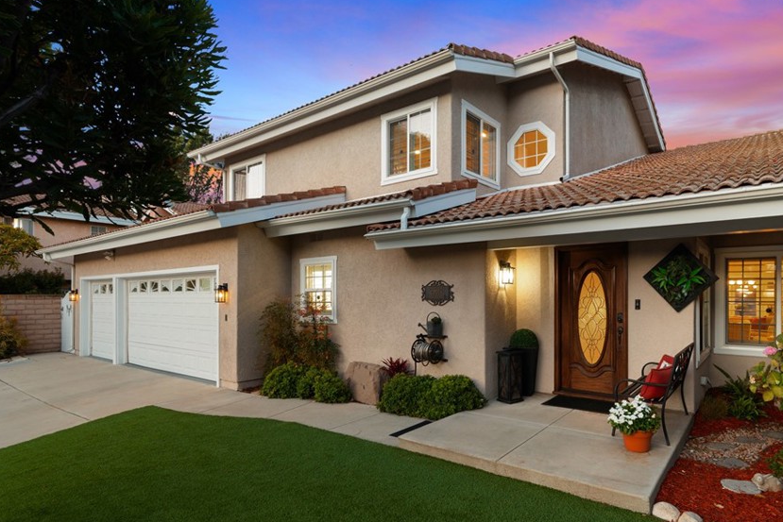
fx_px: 457
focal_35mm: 21
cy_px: 293
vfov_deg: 59.3
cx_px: 460
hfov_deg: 80.5
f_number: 9
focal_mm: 17
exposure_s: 2.5
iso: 250
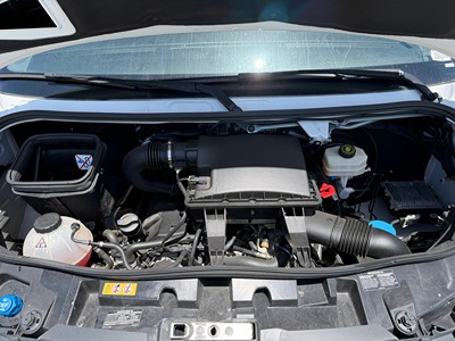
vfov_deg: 56.8
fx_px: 315
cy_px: 170
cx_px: 228
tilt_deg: -32.3
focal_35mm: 24
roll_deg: +2.1
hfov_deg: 71.6
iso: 100
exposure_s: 1/1901
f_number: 1.78
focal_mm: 6.76
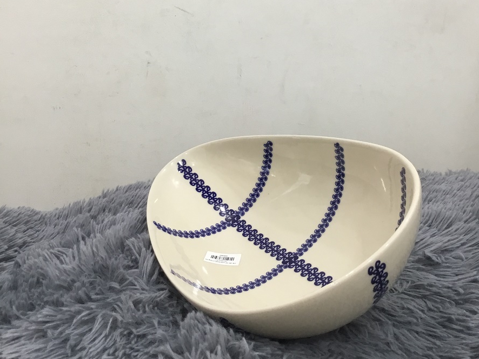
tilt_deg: -11.0
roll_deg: +3.1
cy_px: 112
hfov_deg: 44.8
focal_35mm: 42
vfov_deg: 33.9
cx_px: 242
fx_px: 581
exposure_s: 1/33
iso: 80
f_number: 2.4
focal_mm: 3.3
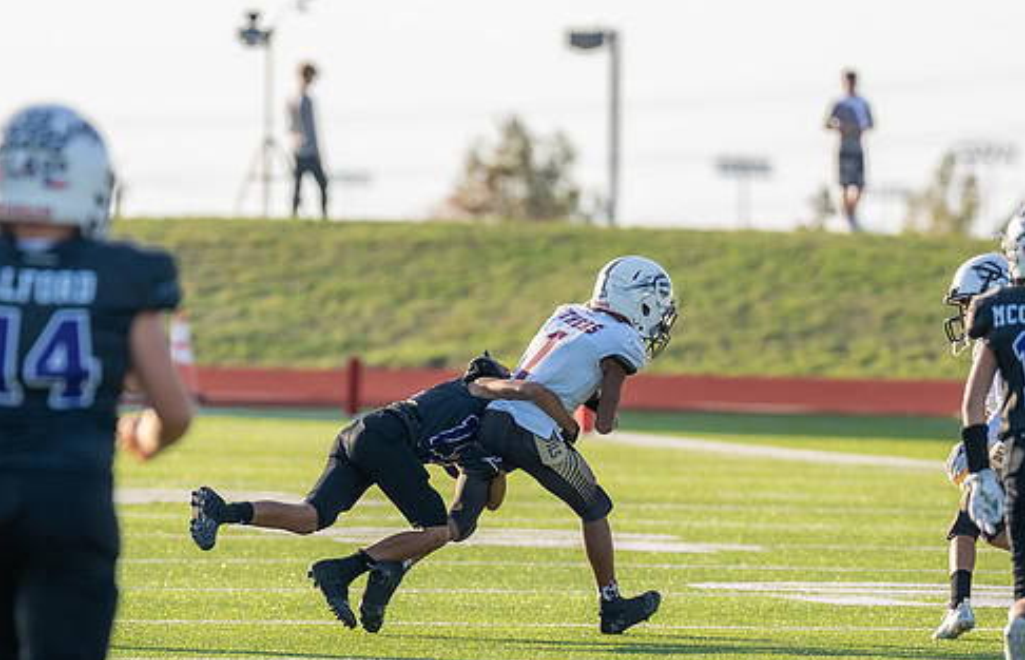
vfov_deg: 2.5
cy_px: 565
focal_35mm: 544
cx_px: 363
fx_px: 15328
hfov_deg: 3.8
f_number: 2.8
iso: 160
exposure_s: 1/800
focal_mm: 200
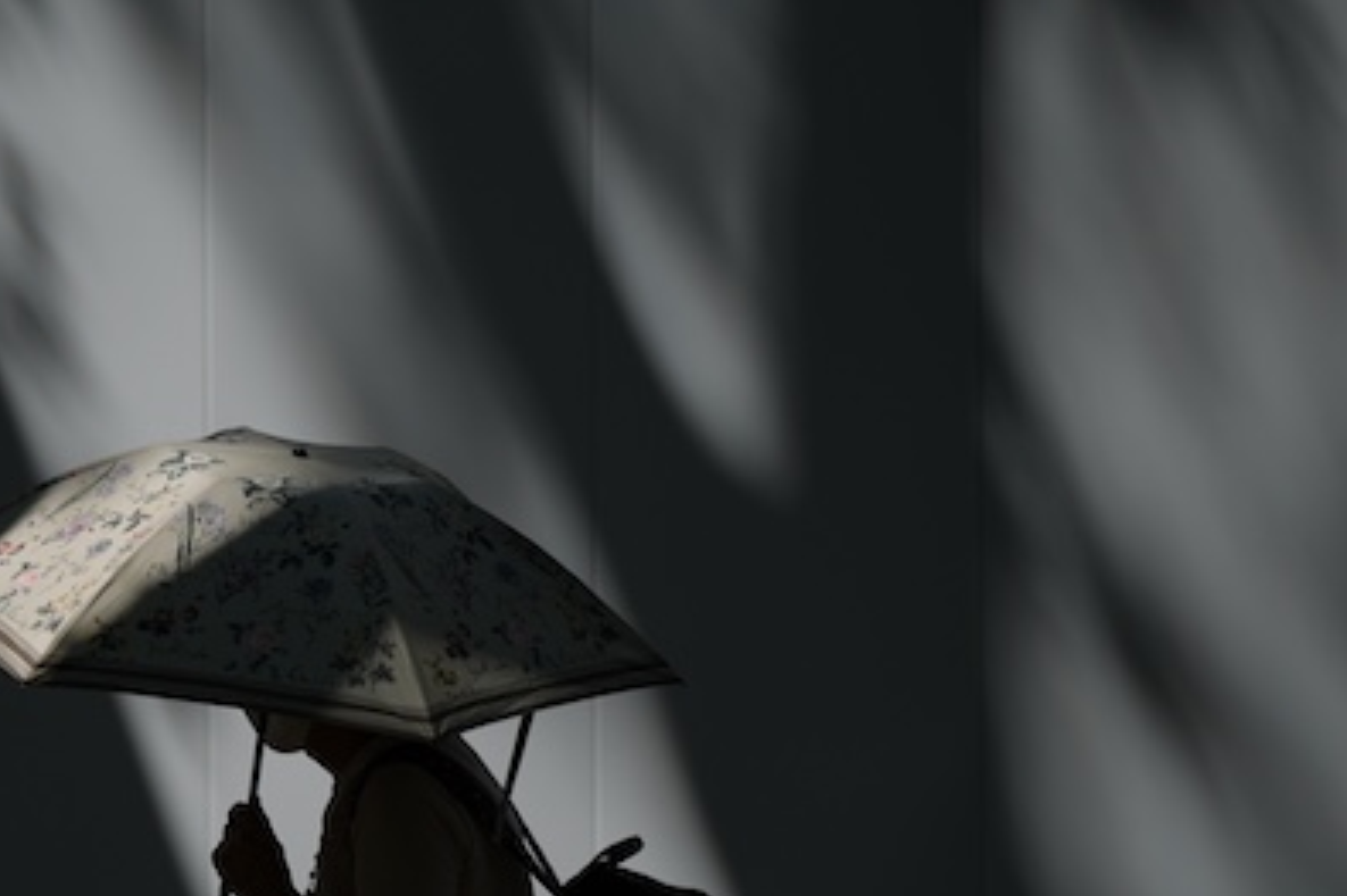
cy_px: 472
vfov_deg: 4.1
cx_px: 290
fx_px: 12529
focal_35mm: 335
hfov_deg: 6.1
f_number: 1.8
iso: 50
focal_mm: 135
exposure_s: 1/6000
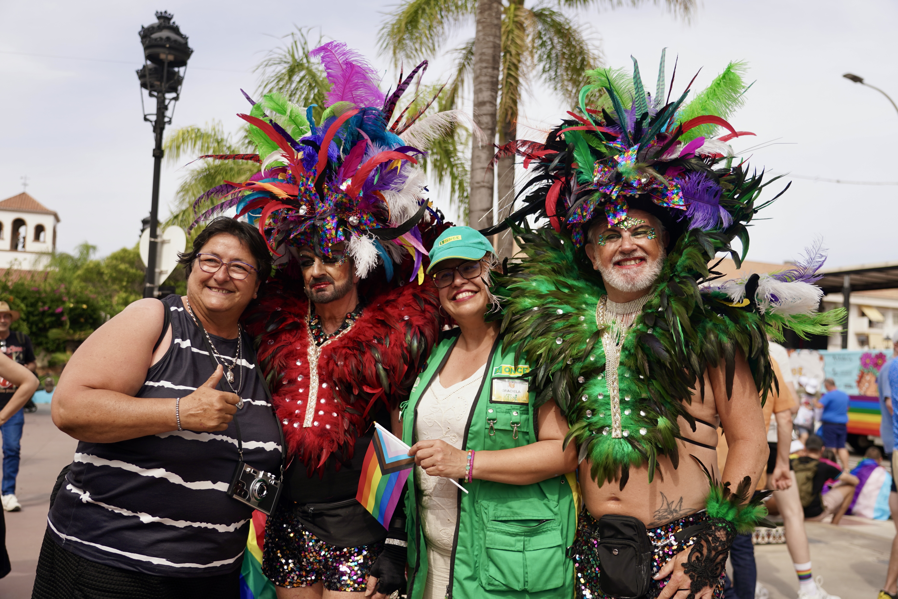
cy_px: 300
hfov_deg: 57.2
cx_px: 449
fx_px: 823
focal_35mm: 33
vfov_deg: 40.0
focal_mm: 33
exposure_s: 1/500
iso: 100
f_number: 4
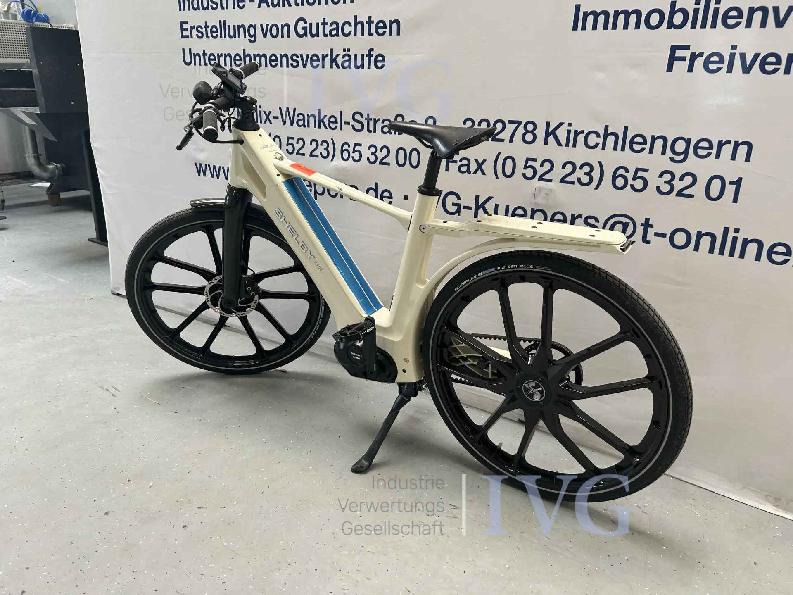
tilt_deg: -17.1
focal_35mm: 26
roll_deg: -1.5
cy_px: 298
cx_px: 396
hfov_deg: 67.3
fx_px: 596
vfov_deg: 53.1
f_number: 1.5
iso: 50
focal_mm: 5.7
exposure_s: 1/121
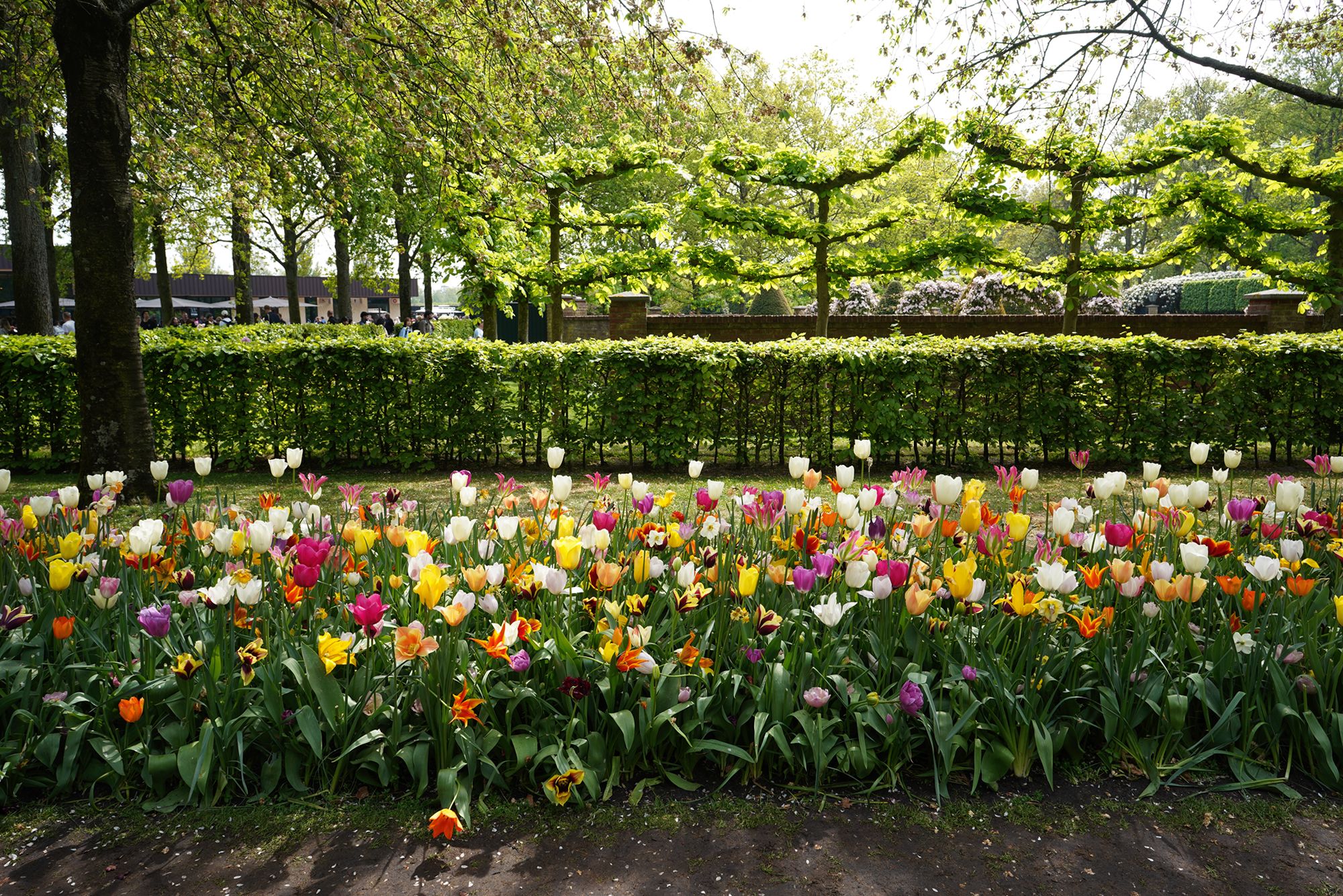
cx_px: 672
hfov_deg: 73.7
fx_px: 895
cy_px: 448
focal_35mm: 24
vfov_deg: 53.1
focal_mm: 24
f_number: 6.3
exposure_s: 1/100
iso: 100
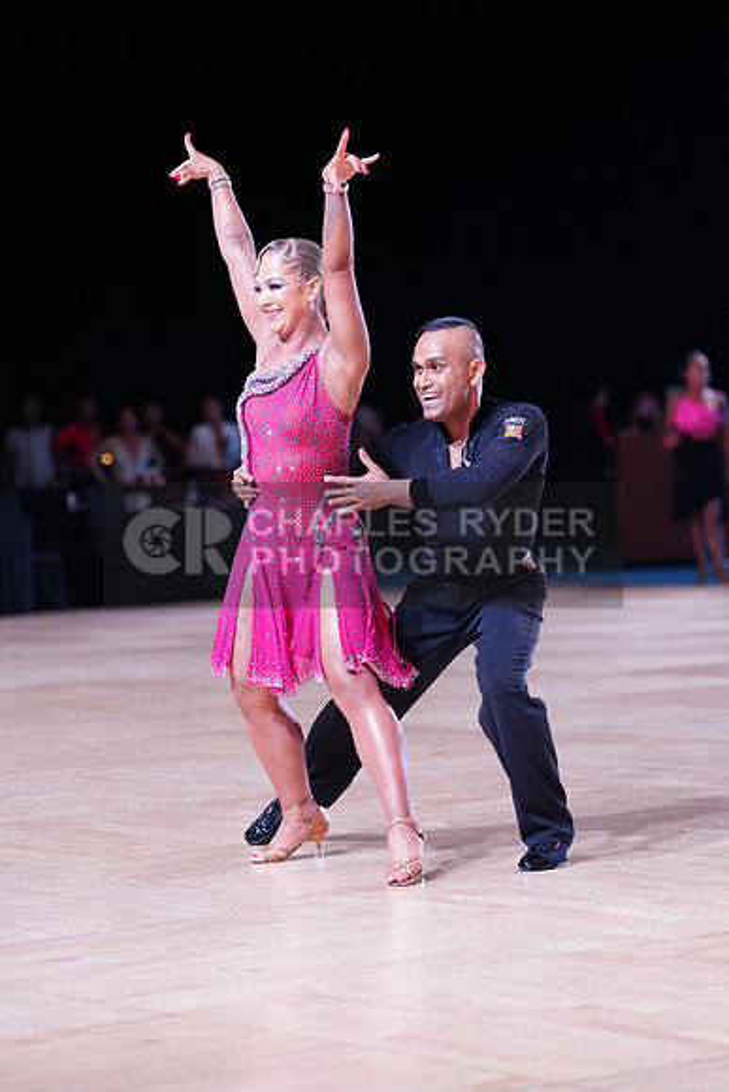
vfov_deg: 17.3
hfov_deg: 11.6
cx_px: 364
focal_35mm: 118
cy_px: 546
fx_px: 3582
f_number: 2.8
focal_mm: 118
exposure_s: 1/500
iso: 1600
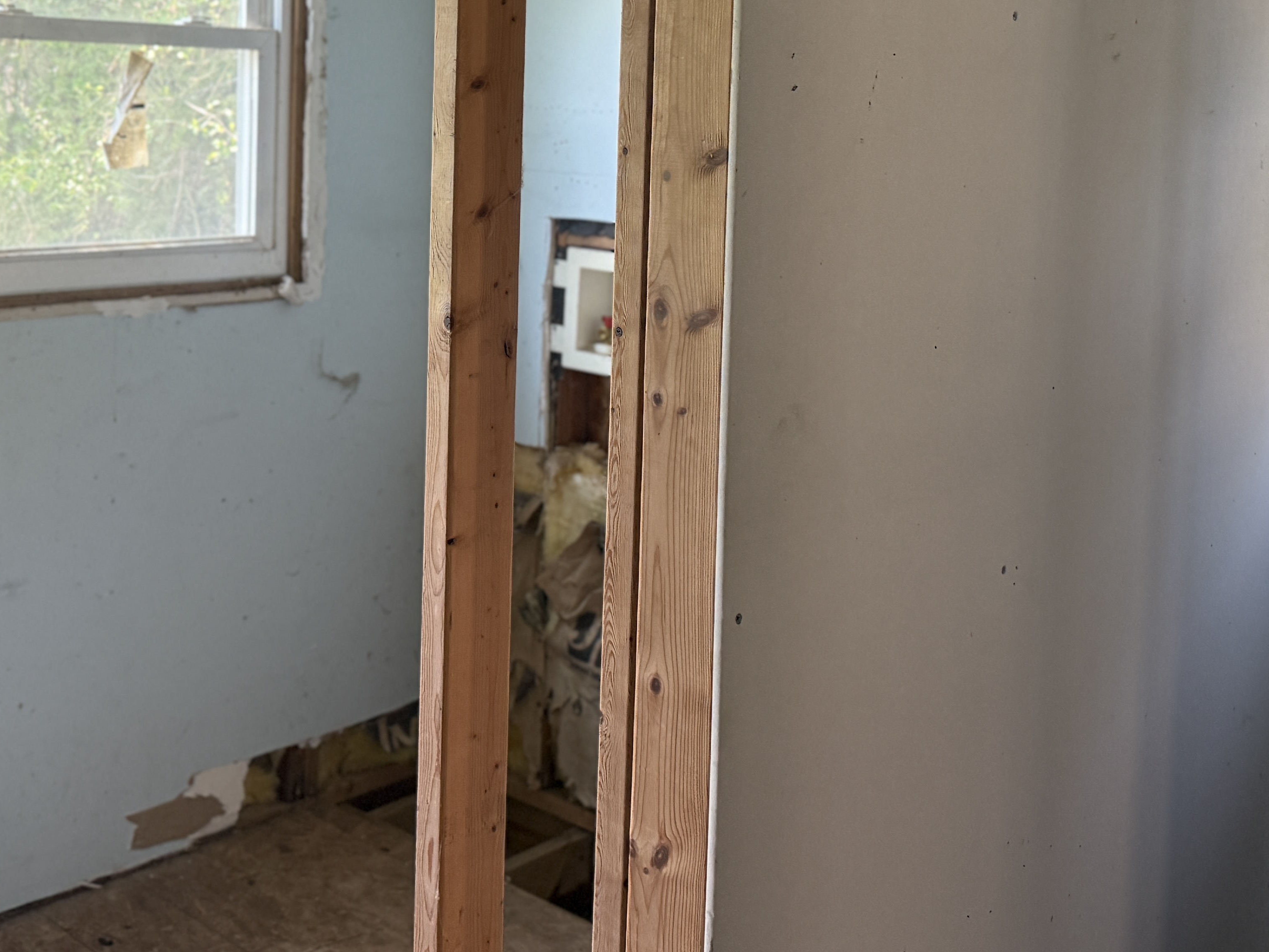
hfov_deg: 42.0
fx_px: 1650
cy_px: 199
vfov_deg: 31.4
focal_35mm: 45
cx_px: 545
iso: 200
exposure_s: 1/76
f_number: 1.78
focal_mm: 6.76
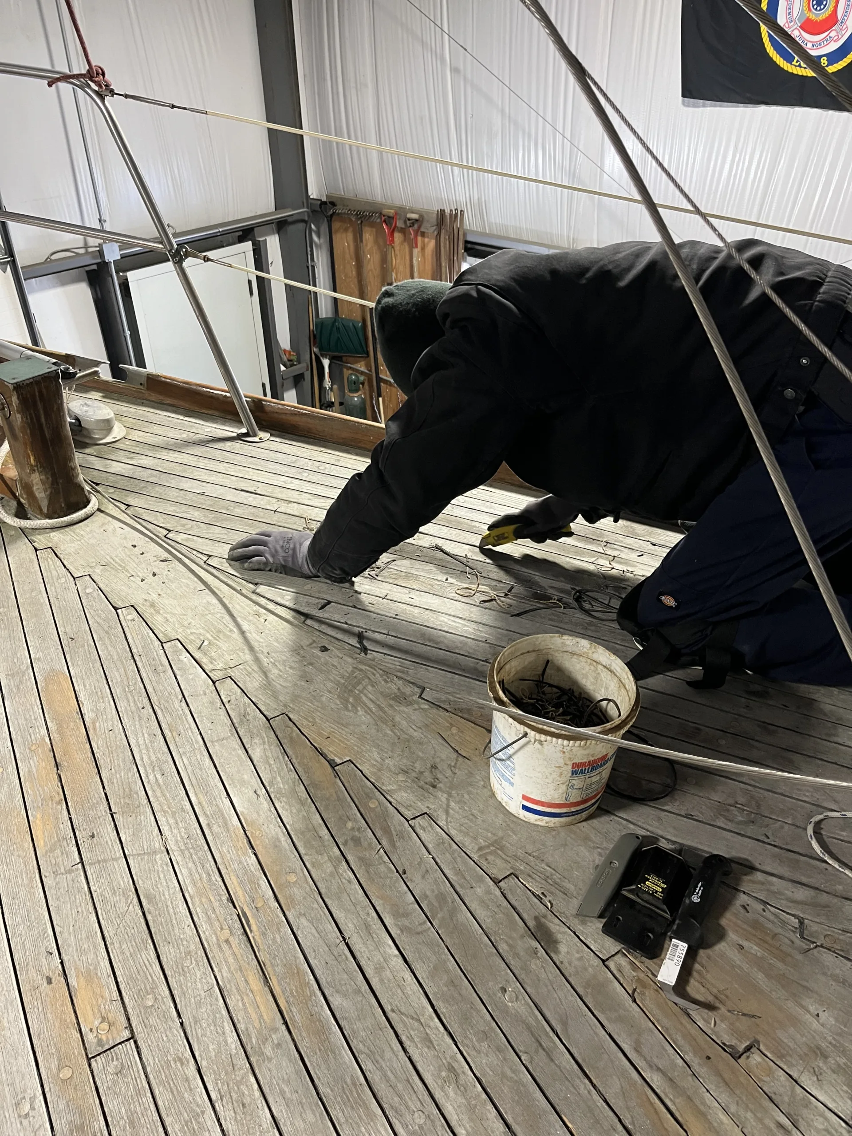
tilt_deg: -33.9
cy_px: 568
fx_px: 853
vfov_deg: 67.3
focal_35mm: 26
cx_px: 426
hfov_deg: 53.1
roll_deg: +0.5
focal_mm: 5.1
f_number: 1.6
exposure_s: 1/60
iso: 200
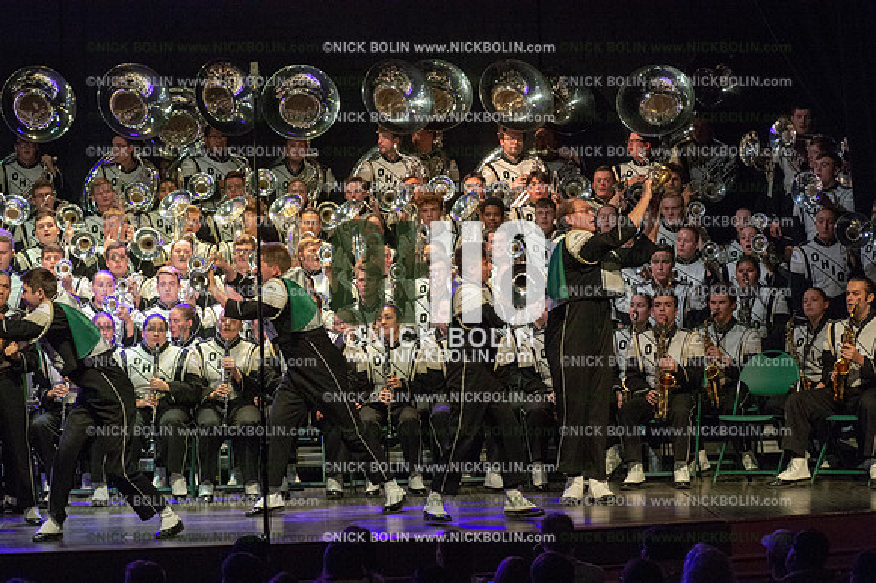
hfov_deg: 11.4
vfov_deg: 7.6
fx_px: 4377
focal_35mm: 180
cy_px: 292
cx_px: 438
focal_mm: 180
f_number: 5.6
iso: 8000
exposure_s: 1/400
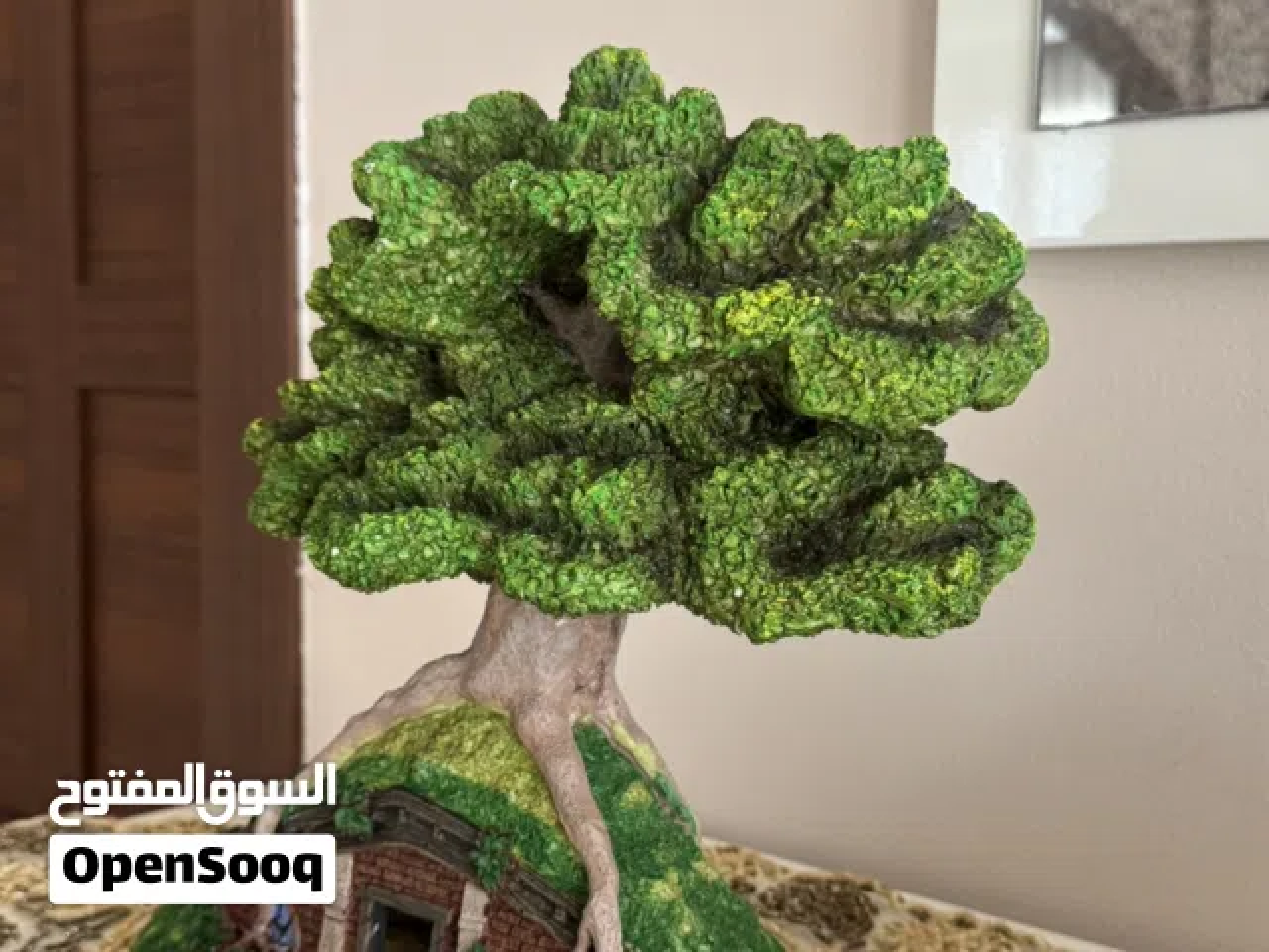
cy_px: 476
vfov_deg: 56.8
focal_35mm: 24
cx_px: 634
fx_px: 880
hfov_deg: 71.6
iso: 320
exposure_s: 1/60
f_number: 1.78
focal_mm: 6.76
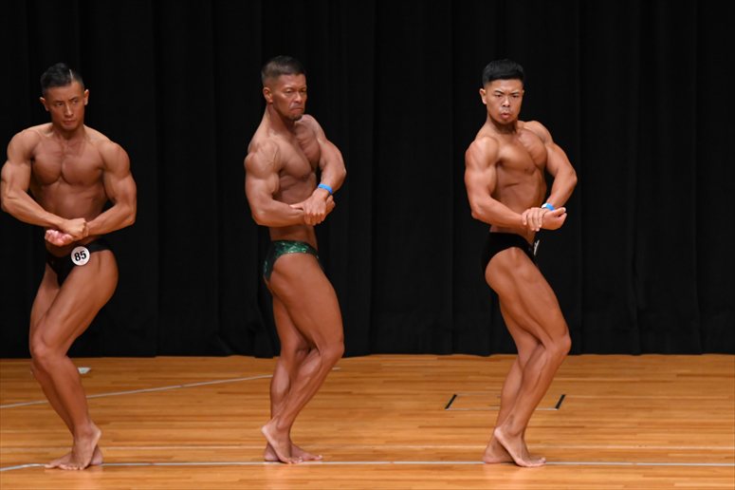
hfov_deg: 7.2
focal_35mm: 285
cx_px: 368
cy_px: 245
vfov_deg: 4.8
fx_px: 5816
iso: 3200
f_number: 5.6
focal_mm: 190
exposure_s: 1/400
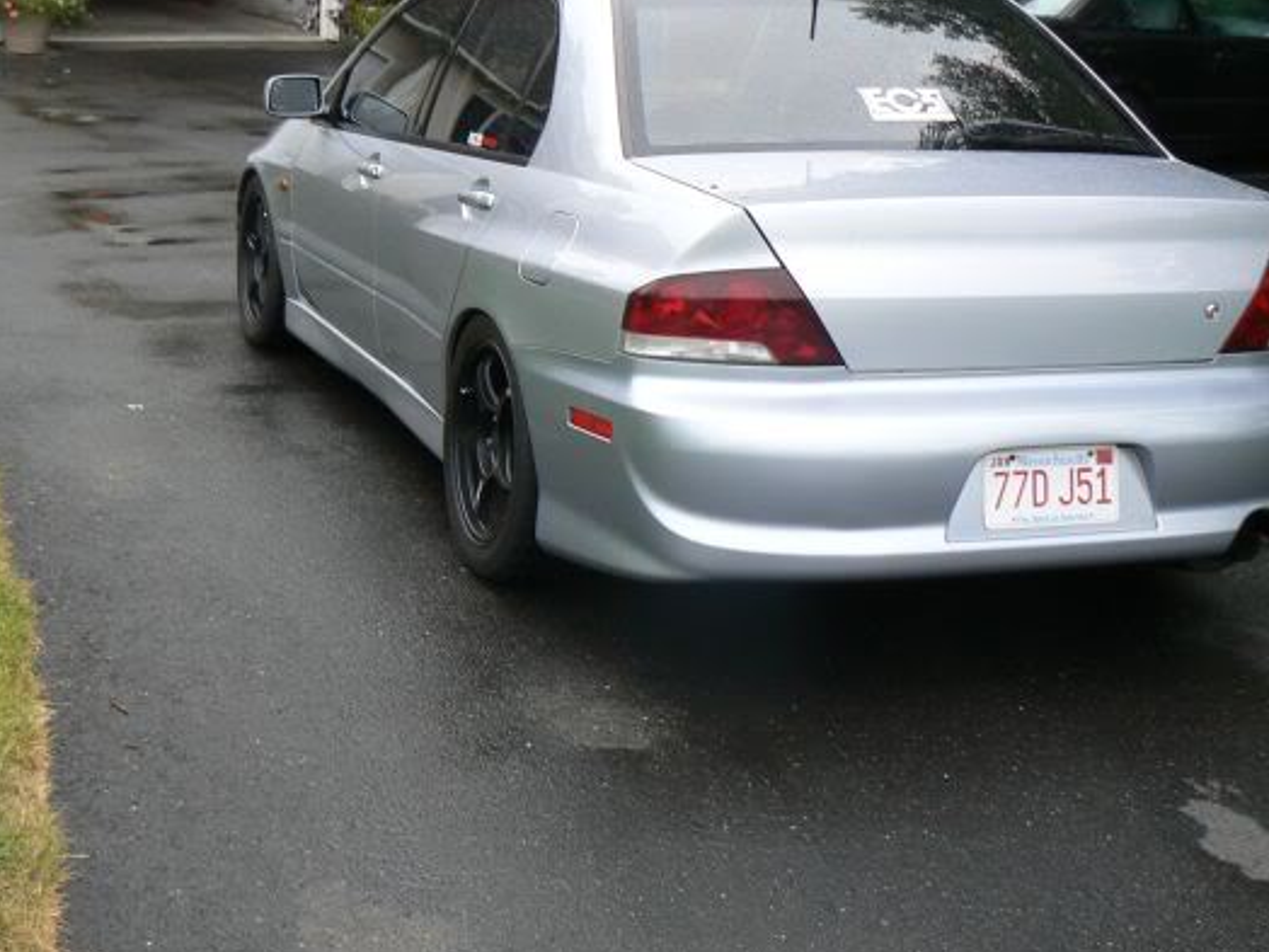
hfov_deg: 34.5
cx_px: 380
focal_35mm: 55
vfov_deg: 26.5
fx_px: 2016
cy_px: 414
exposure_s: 1/30
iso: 80
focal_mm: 6
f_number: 2.8
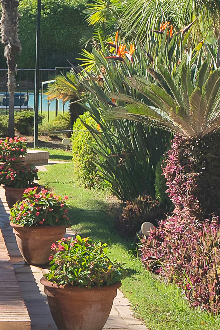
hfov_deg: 11.1
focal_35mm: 122
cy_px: 87
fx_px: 1118
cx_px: -27
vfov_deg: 16.7
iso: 250
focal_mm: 24
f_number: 8
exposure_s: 1/500
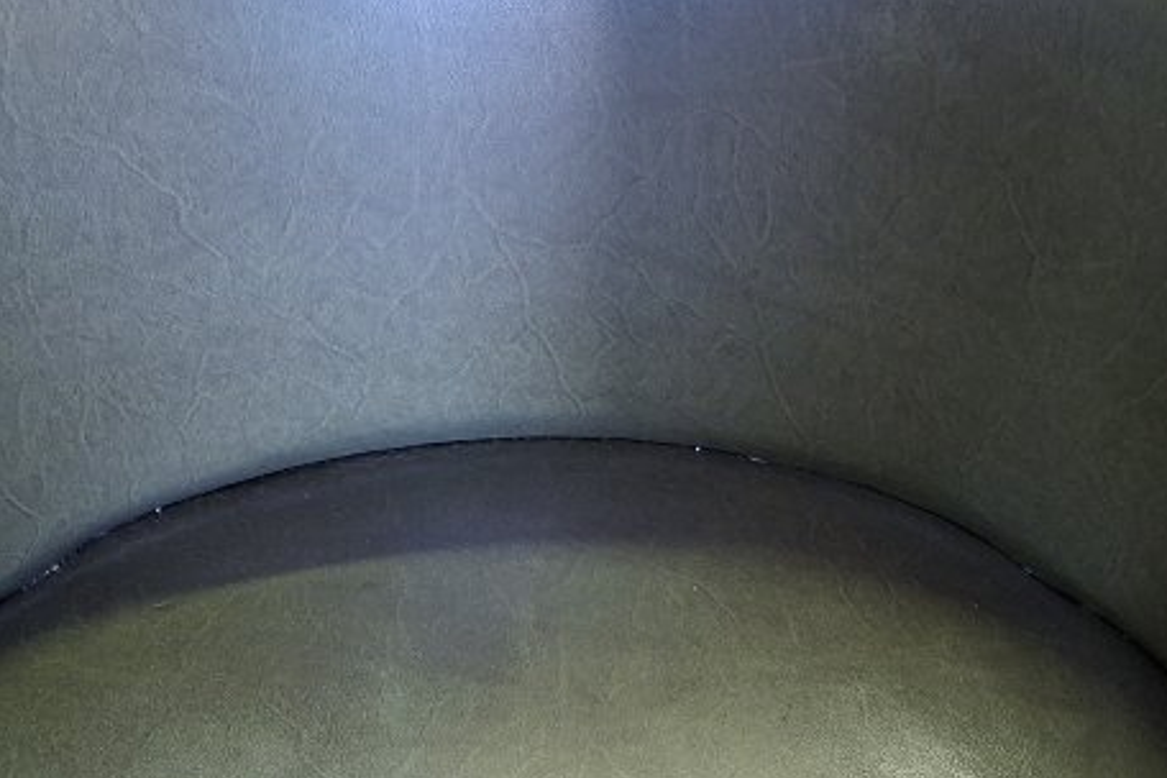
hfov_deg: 31.9
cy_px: 855
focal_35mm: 63
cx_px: 509
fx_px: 2042
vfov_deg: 20.6
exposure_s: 1/25
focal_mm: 5.54
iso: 500
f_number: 1.8
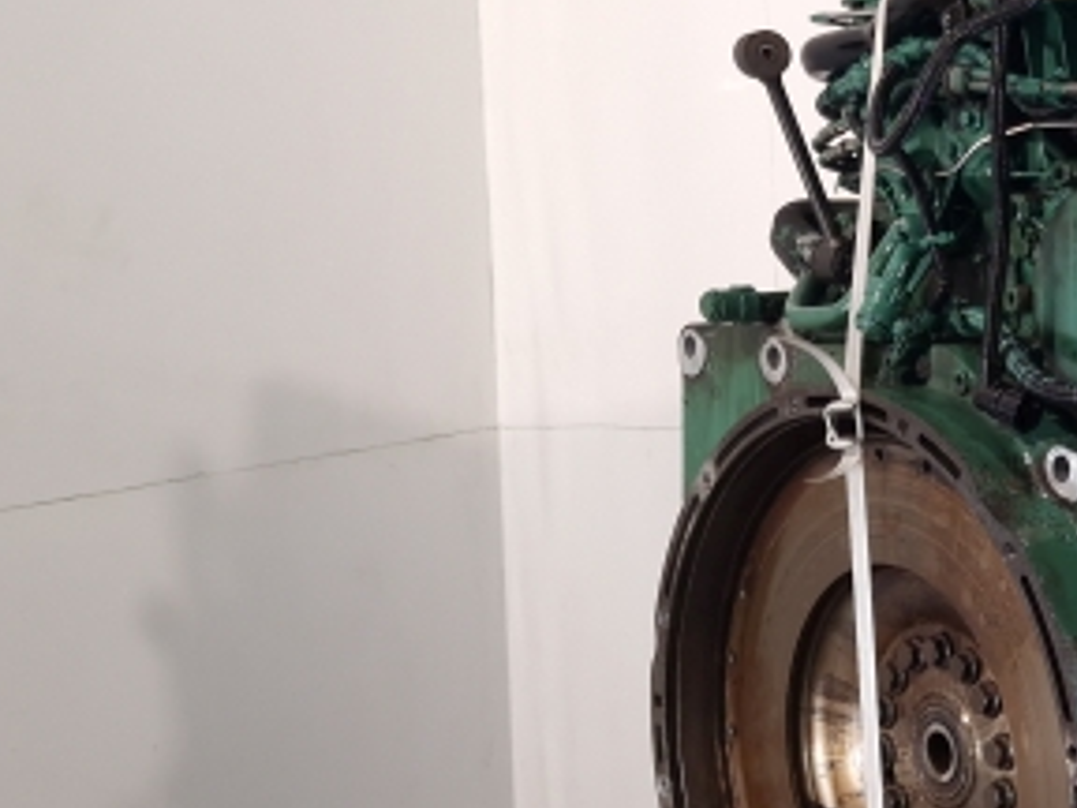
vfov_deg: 22.9
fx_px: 1991
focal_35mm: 64
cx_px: 1429
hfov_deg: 25.6
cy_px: 449
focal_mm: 6.4
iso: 80
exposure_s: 1/50
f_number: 1.8
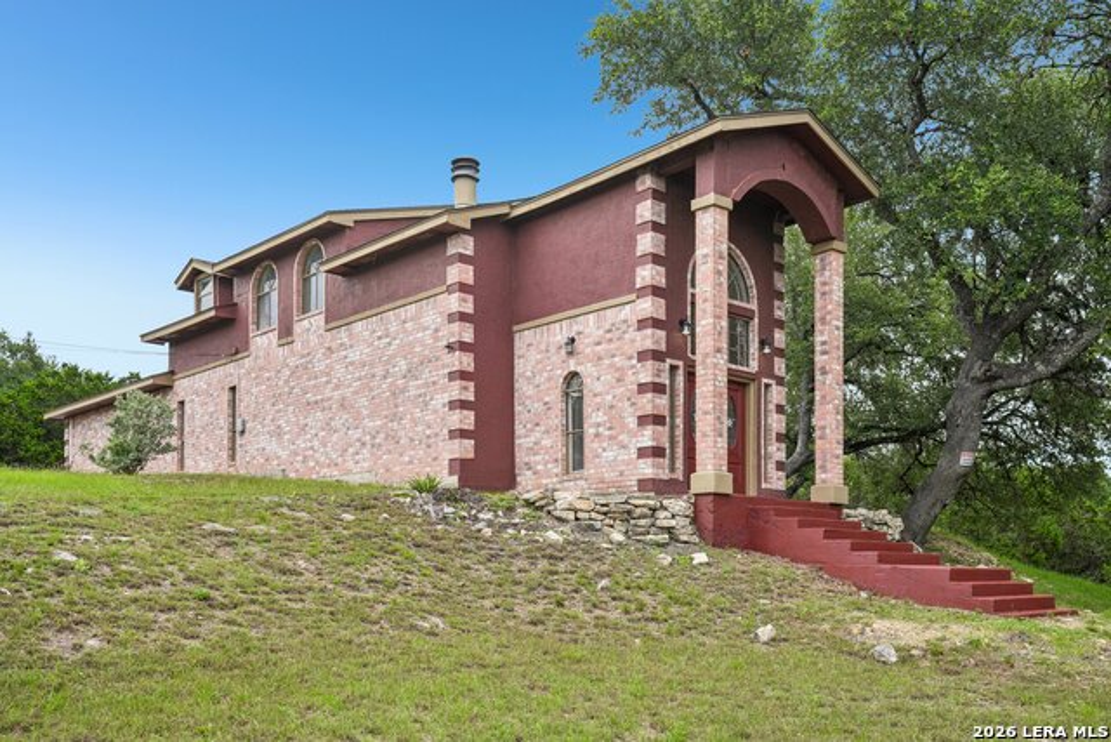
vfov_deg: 38.9
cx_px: 556
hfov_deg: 55.8
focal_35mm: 34
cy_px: 371
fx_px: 1049
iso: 200
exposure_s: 1/200
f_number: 8
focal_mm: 34
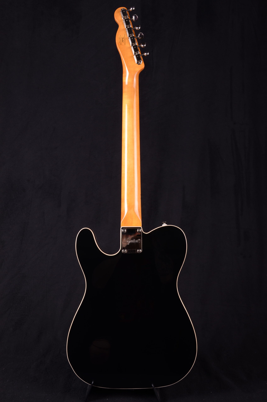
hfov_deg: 31.8
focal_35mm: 42
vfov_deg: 46.5
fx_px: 469
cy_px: 201
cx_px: 134
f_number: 13
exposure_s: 1/200
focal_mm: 28
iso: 200
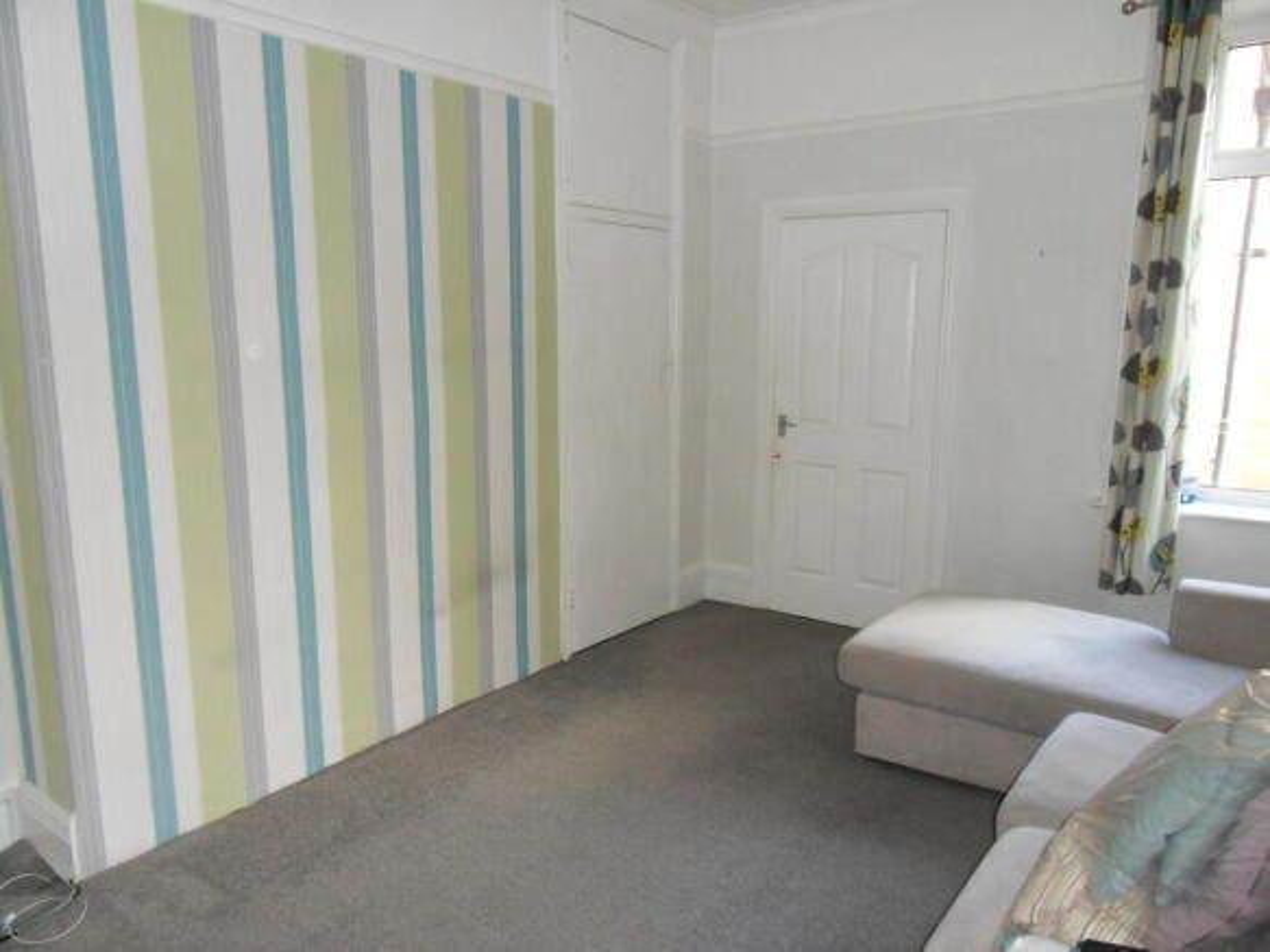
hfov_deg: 71.6
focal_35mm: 24
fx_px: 880
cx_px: 635
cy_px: 476
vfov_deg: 56.8
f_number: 3.3
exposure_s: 1/30
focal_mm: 4.2
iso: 200
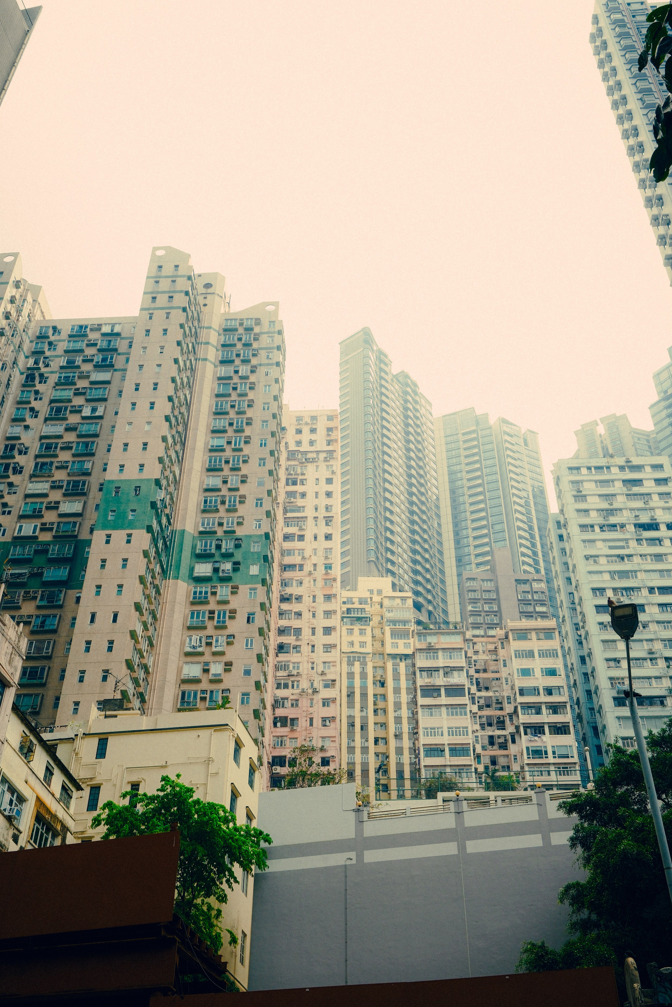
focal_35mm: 37
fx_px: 1036
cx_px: 335
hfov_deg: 35.9
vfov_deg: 51.9
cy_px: 504
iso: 160
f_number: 6.4
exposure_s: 1/420
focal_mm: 23
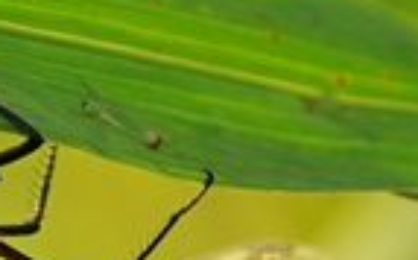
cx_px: 342
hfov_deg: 1.1
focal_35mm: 1928
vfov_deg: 0.7
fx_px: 21938
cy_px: 561
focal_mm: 200
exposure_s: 1/400
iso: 640
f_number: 10
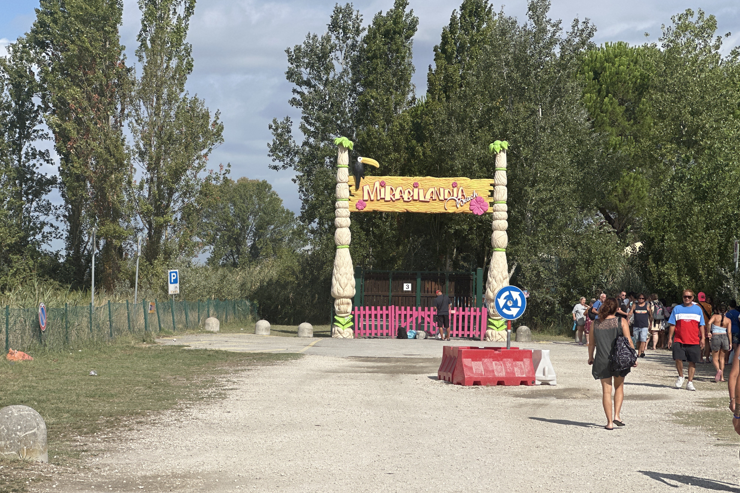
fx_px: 1665
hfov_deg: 25.1
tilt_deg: +1.8
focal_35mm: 81
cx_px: 372
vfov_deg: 16.9
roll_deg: -0.9
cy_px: 254
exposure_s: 1/1340
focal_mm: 9
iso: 32
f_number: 2.8
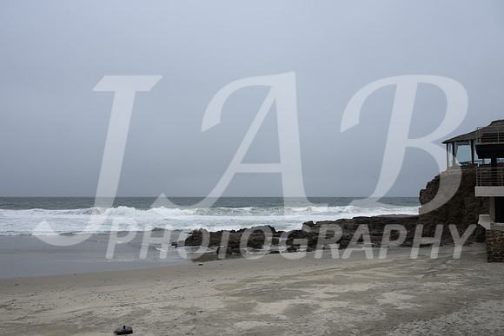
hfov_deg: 56.5
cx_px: 252
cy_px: 168
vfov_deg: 39.4
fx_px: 469
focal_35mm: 34
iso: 64
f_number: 10
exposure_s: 1/200
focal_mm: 33.5
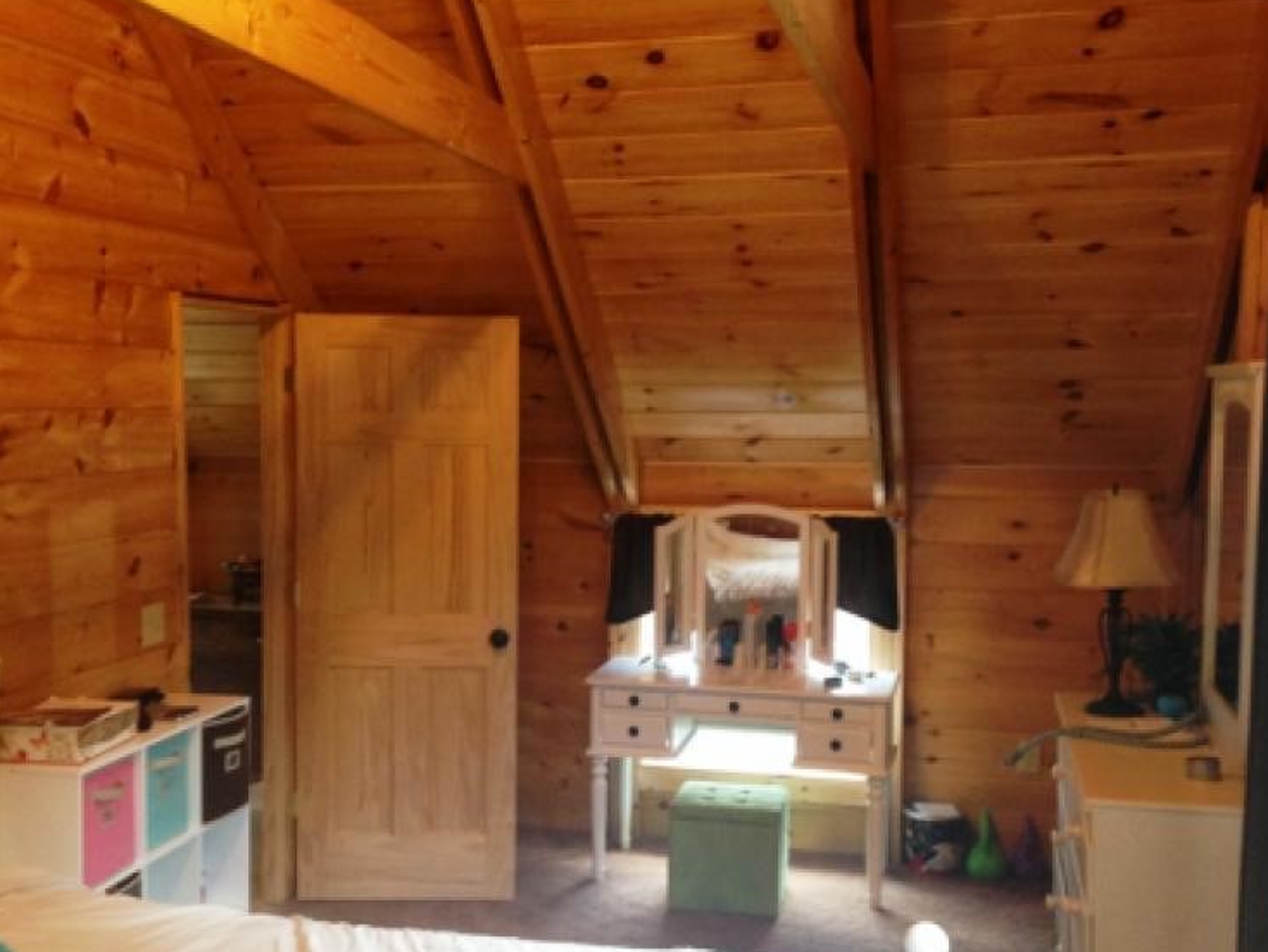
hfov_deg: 41.1
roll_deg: -0.7
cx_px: 547
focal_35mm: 46
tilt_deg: -5.6
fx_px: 1686
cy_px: 532
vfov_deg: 31.5
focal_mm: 4.12
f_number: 2.4
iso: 160
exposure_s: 1/20
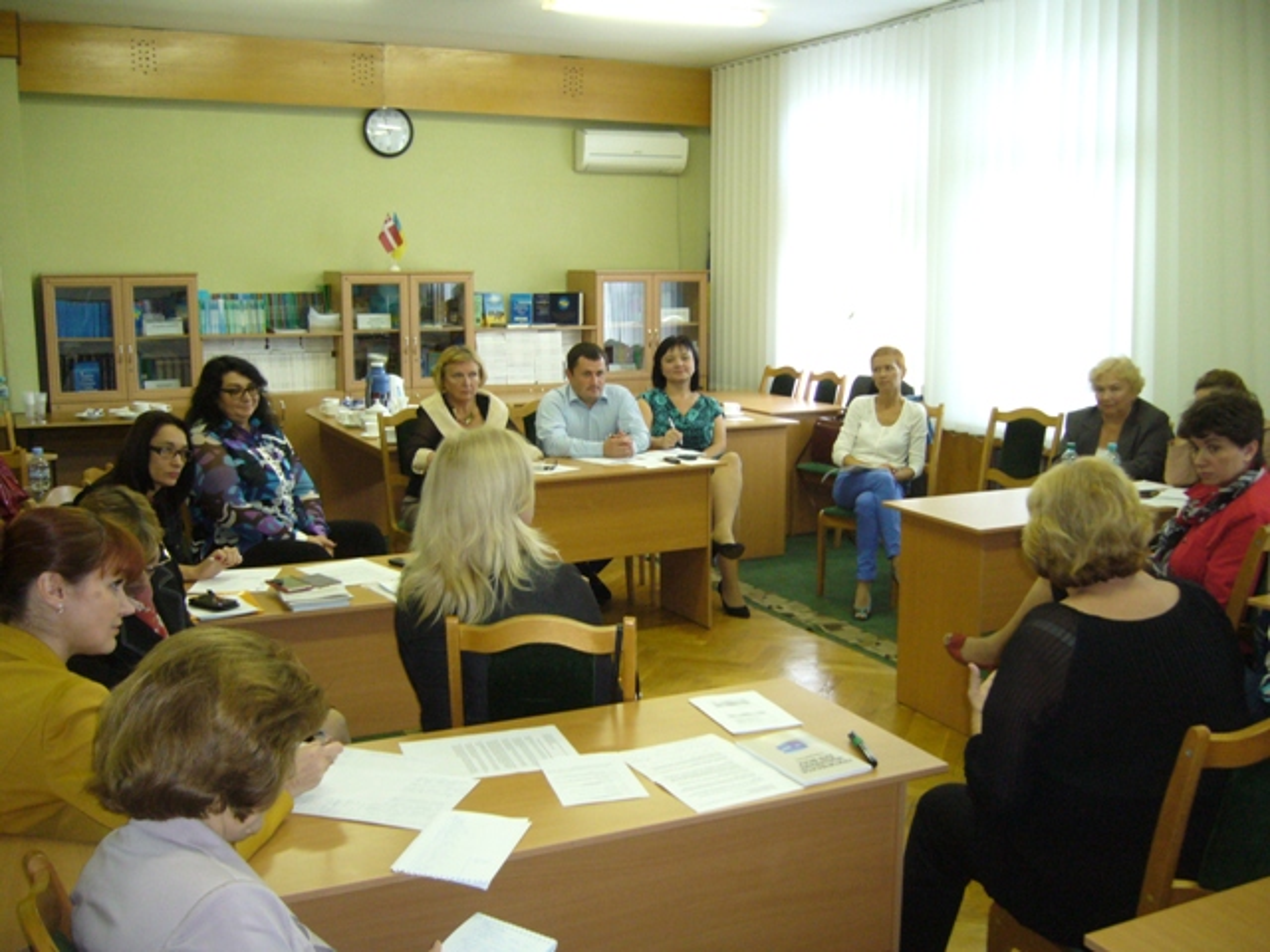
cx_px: 635
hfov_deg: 52.6
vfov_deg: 40.7
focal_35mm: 35
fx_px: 1284
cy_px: 476
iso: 200
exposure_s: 1/30
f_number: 2.8
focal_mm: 5.8
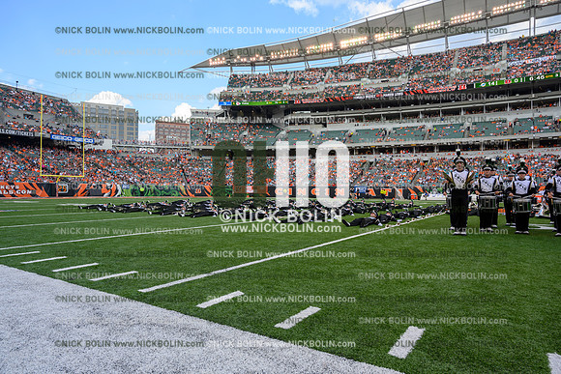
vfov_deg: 53.2
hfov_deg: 73.7
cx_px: 280
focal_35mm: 24
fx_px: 374
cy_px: 187
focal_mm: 24
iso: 80
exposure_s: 1/100
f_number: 7.1
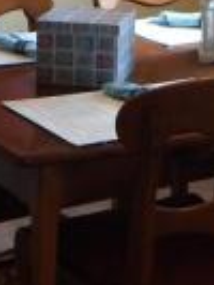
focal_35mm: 127
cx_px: 73
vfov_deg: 14.9
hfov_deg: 11.7
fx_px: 1045
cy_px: -77
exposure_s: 1/30
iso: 160
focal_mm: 4
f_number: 3
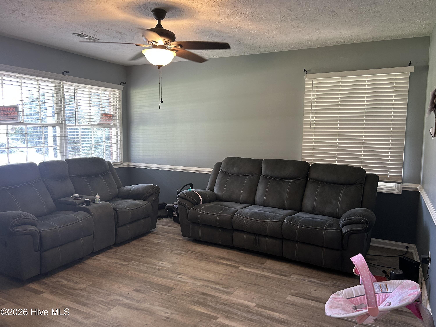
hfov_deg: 67.3
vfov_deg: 53.1
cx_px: 218
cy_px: 164
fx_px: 327
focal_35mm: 26
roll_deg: -0.3
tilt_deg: -6.5
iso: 125
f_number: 1.5
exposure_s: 1/60
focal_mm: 5.7
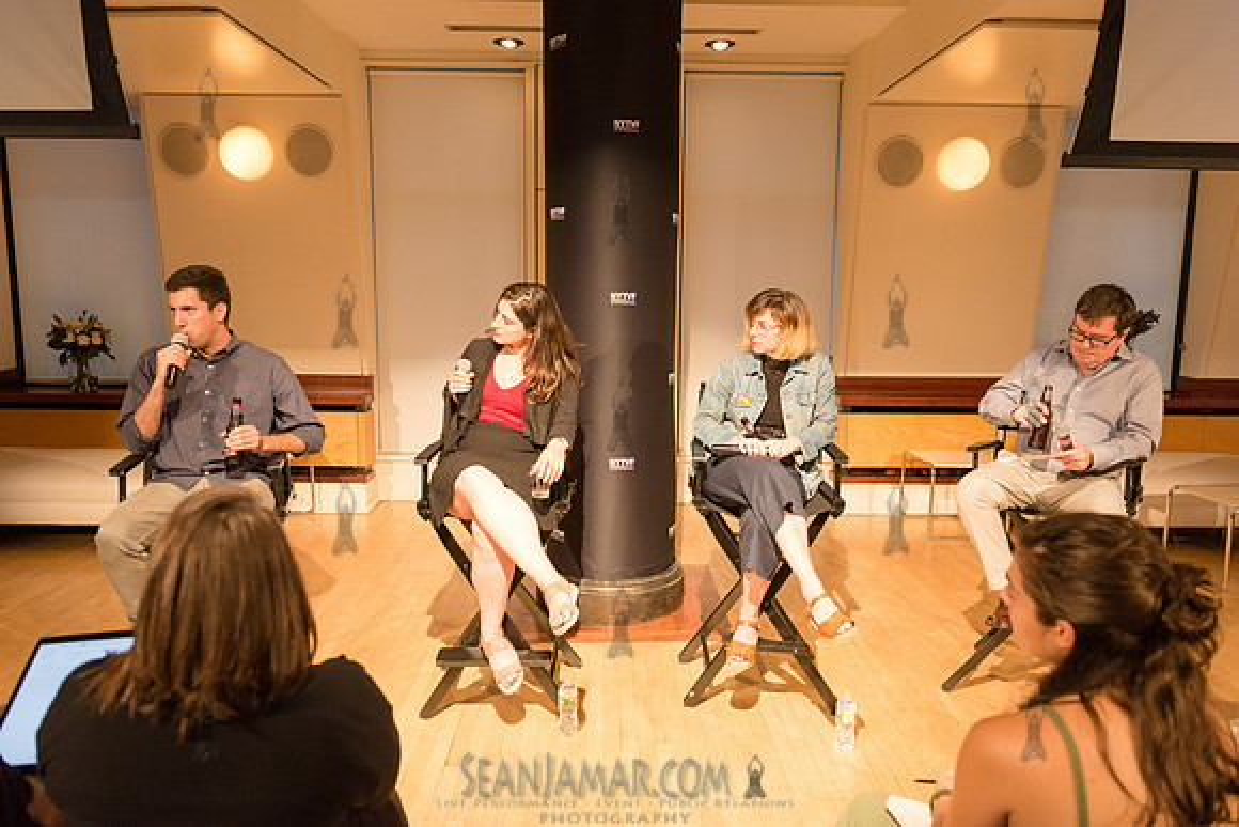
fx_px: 929
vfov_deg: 48.0
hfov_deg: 67.4
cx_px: 620
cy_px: 414
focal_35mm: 27
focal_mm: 27
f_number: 4
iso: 2500
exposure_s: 1/160
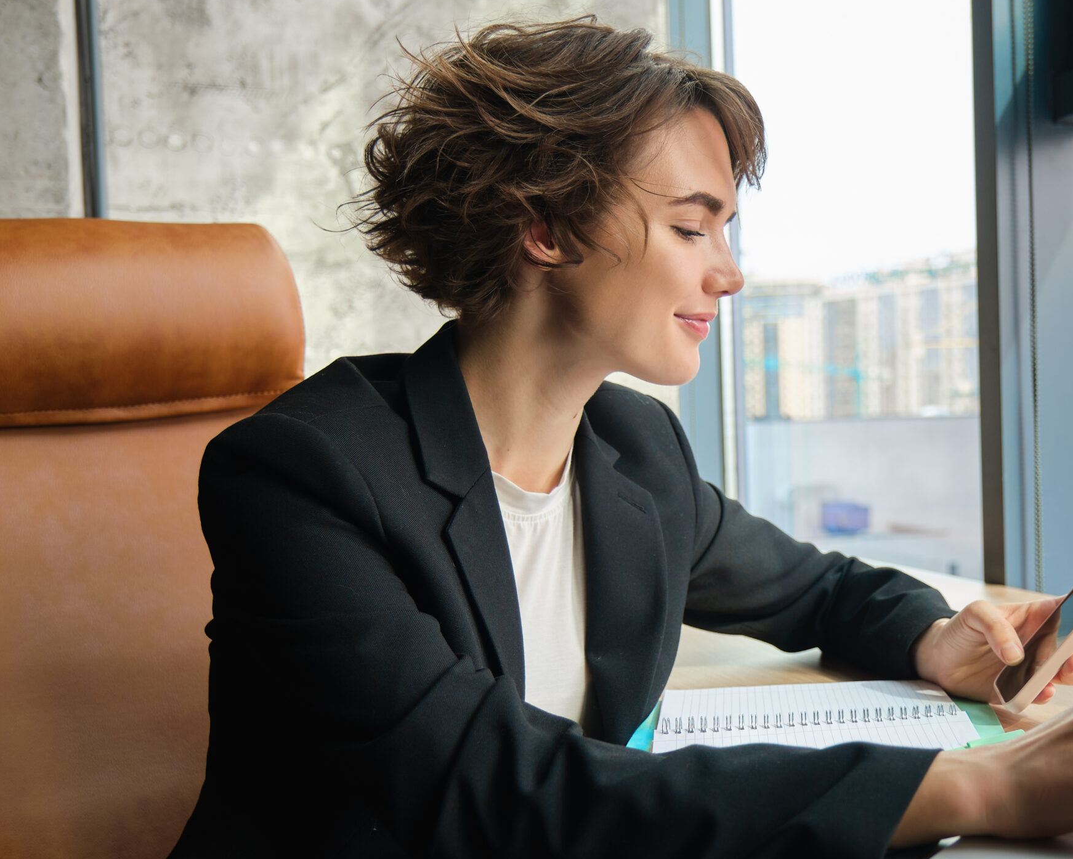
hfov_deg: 44.7
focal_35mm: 40
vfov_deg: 37.3
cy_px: 469
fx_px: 1270
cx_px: 768
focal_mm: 19.4
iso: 250
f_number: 2.8
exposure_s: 1/250
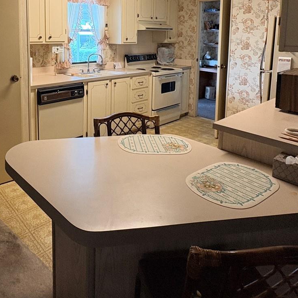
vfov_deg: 55.1
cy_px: 61
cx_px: 94
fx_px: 263
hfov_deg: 57.5
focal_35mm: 27
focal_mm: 2.22
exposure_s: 1/60
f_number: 2.2
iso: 200
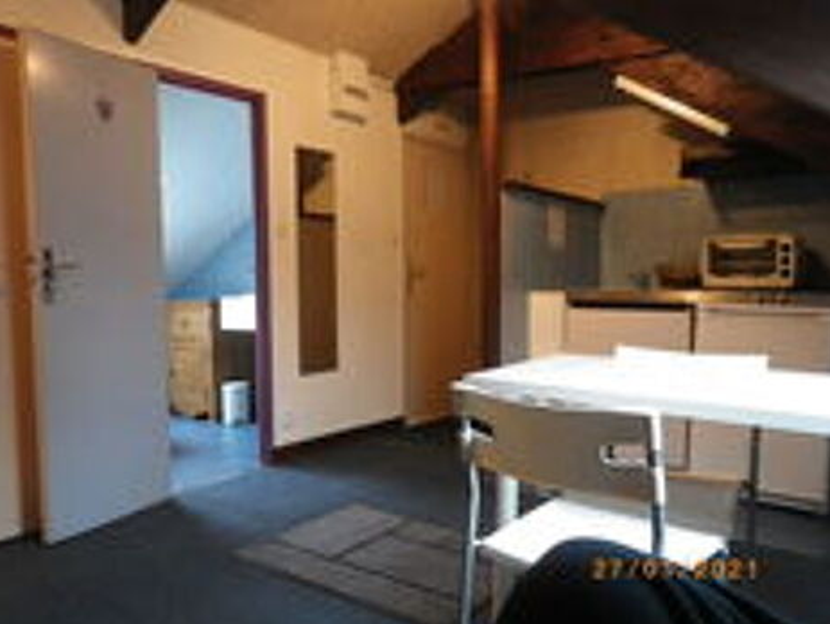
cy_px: 321
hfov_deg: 61.6
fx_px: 696
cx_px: 411
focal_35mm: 29
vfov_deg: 48.3
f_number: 3.5
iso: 800
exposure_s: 1/13
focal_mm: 5
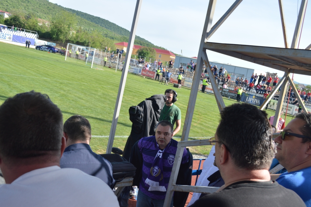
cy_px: 104
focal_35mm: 36
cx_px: 156
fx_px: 311
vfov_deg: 36.8
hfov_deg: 53.2
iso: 100
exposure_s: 1/125
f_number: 5.6
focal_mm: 24
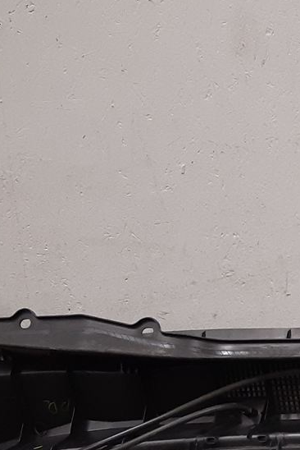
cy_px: 390
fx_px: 1261
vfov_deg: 19.9
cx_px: 567
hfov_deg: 12.3
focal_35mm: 101
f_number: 1.7
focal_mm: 3.93
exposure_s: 1/50
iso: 160
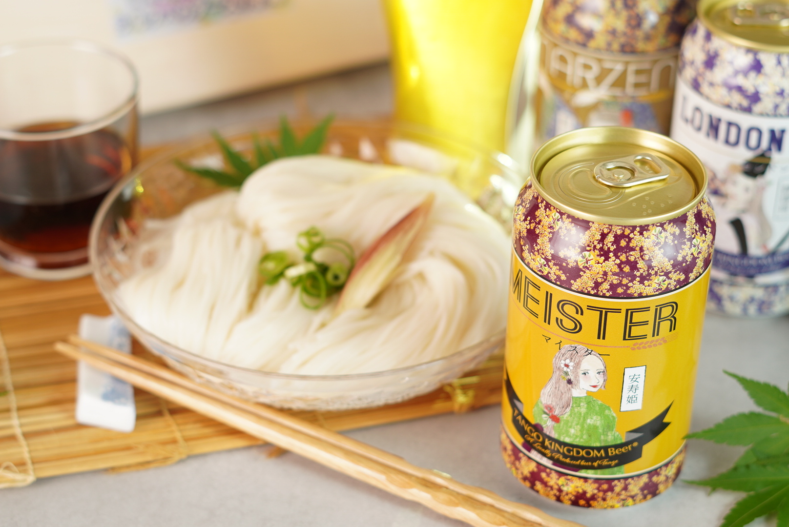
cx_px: 394
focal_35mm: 75
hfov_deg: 27.0
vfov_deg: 18.2
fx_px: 1645
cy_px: 264
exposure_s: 1/3
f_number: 3.2
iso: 125
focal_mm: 50
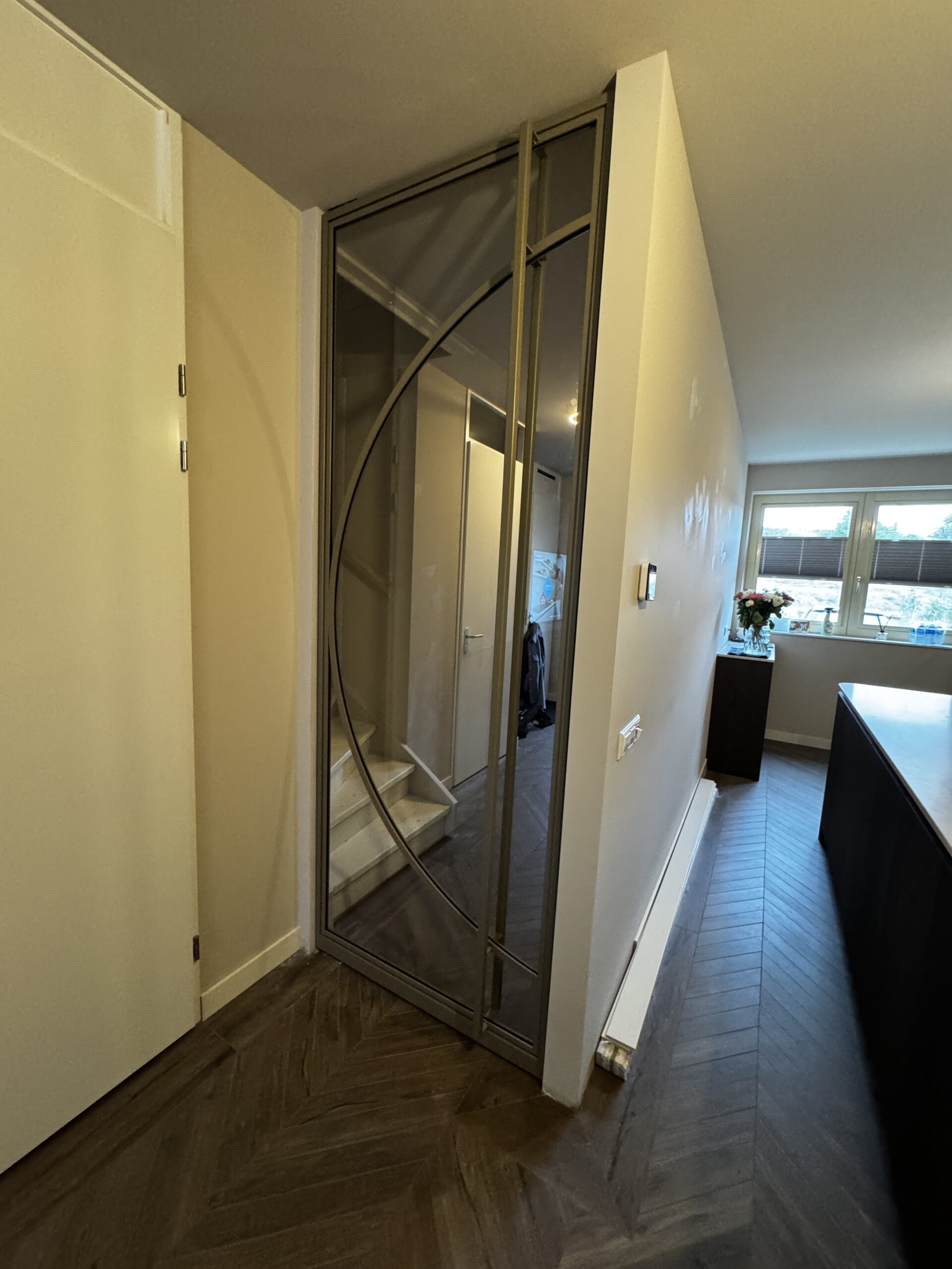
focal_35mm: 14
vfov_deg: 102.1
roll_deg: -3.0
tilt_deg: -6.7
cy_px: 634
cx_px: 476
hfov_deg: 85.7
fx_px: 513
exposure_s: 1/50
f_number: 2.2
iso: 640
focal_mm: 2.22
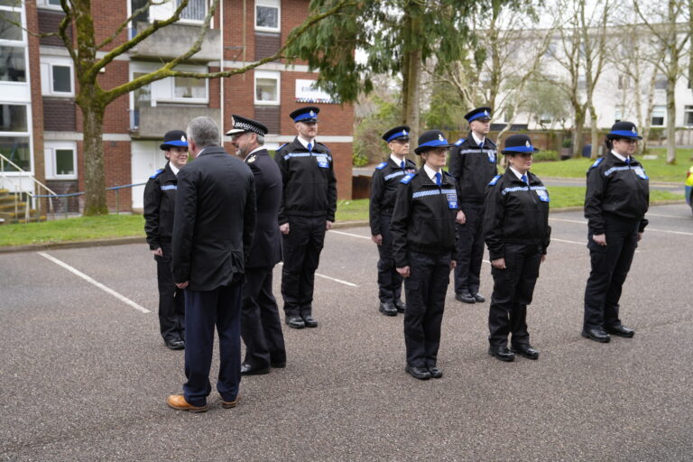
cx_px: 346
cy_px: 231
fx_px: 770
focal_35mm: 40
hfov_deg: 48.5
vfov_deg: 33.4
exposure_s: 1/160
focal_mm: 40
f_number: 4
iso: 200
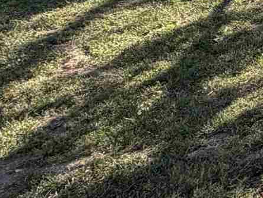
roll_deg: -0.6
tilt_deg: -2.0
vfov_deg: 13.1
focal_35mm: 97
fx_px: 738
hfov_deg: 13.0
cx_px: 693
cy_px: -207
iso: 64
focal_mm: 2.22
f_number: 2.2
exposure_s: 1/458
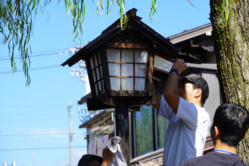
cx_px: 124
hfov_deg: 16.3
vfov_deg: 10.9
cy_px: 83
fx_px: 872
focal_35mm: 126
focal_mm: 84
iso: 100
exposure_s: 1/200
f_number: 7.1
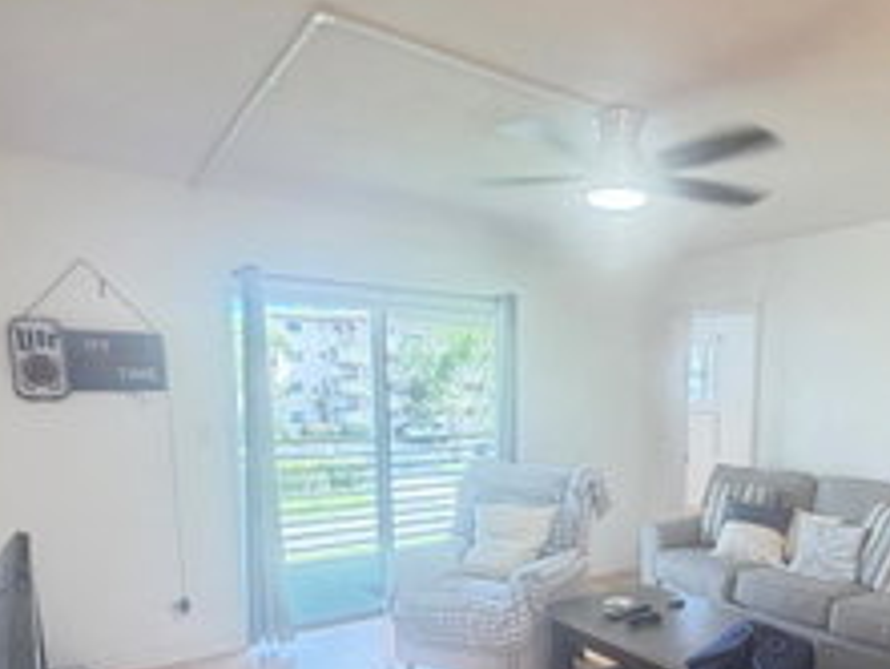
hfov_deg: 63.9
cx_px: 582
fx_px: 695
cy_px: 496
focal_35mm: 27
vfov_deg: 49.5
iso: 320
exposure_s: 1/60
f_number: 2.2
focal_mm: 2.22
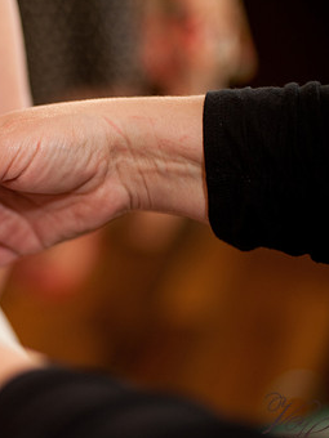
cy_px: 231
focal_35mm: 82
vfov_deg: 23.8
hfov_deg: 17.4
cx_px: -26
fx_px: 1039
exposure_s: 1/100
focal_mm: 50
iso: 200
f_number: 1.8
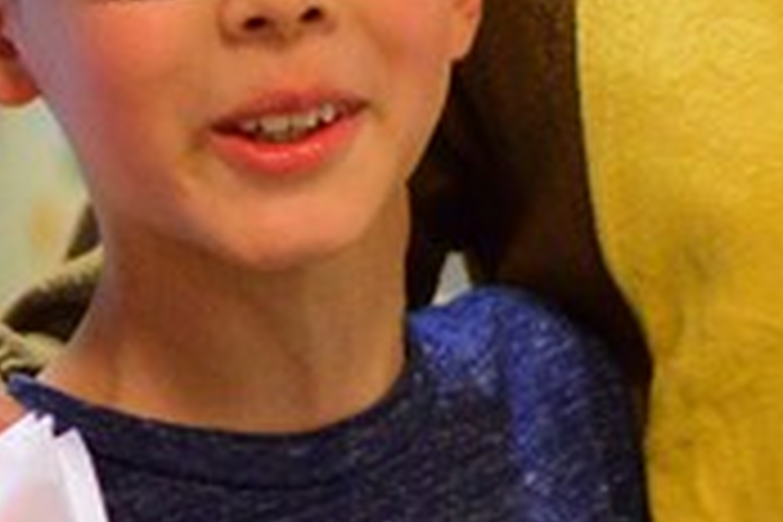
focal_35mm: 309
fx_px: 6719
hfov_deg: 6.7
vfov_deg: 4.4
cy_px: 43
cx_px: 320
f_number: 1.8
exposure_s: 1/250
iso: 3200
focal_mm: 35
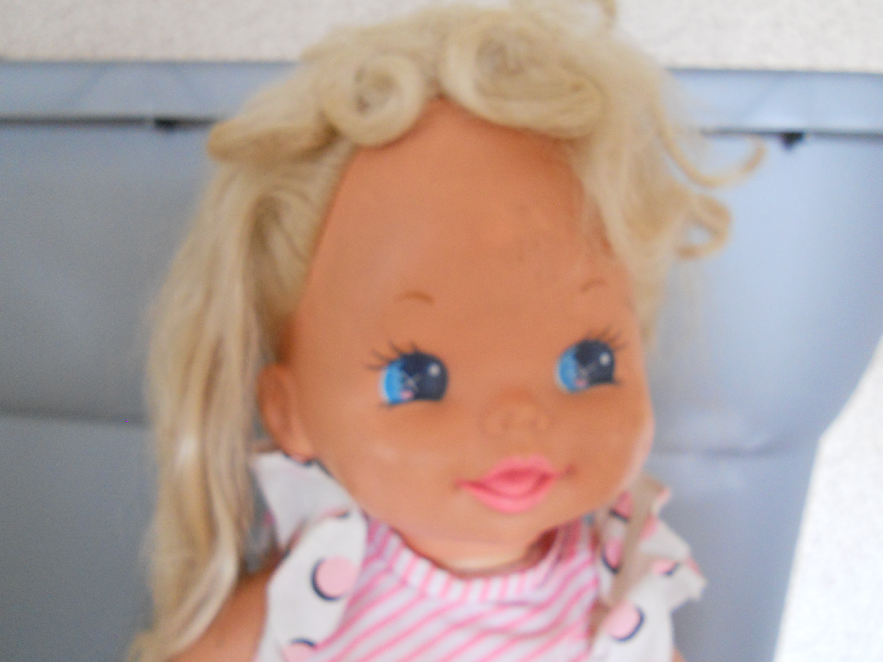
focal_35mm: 32
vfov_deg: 44.2
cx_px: 442
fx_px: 816
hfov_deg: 56.8
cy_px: 331
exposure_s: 1/25
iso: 400
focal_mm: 5.8
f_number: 3.5
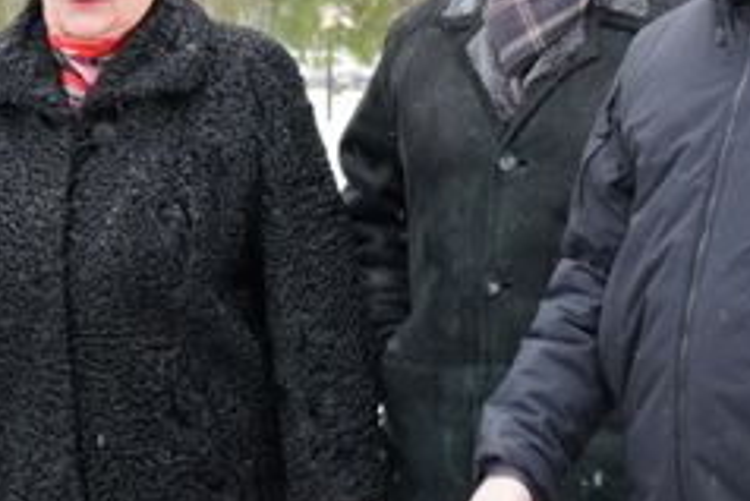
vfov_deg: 15.5
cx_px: 377
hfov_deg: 23.1
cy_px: 287
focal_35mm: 88
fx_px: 1834
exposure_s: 1/160
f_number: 4.5
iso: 2000
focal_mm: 30
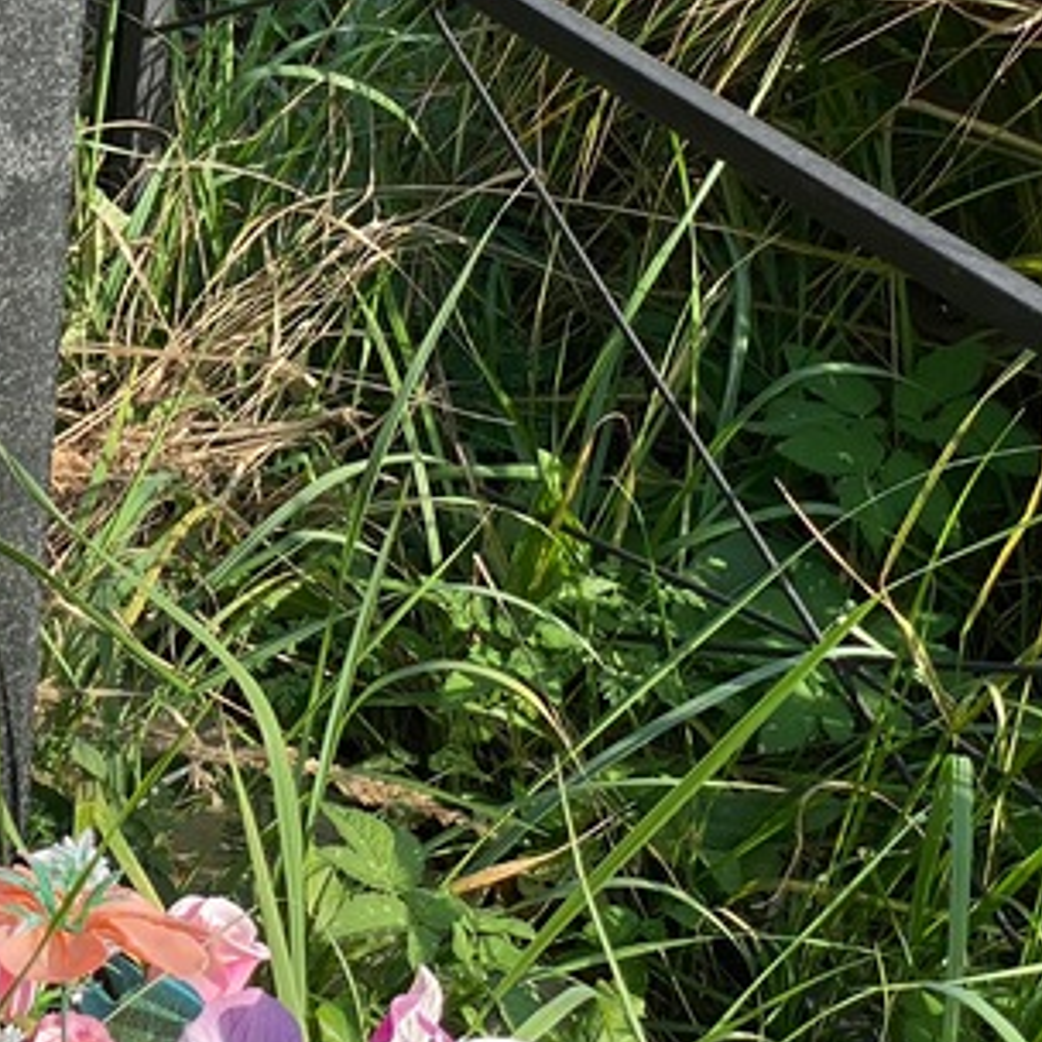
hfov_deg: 14.0
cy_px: 158
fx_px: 4121
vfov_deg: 14.3
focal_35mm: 121
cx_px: -219
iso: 20
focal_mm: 6
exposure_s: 1/440
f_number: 2
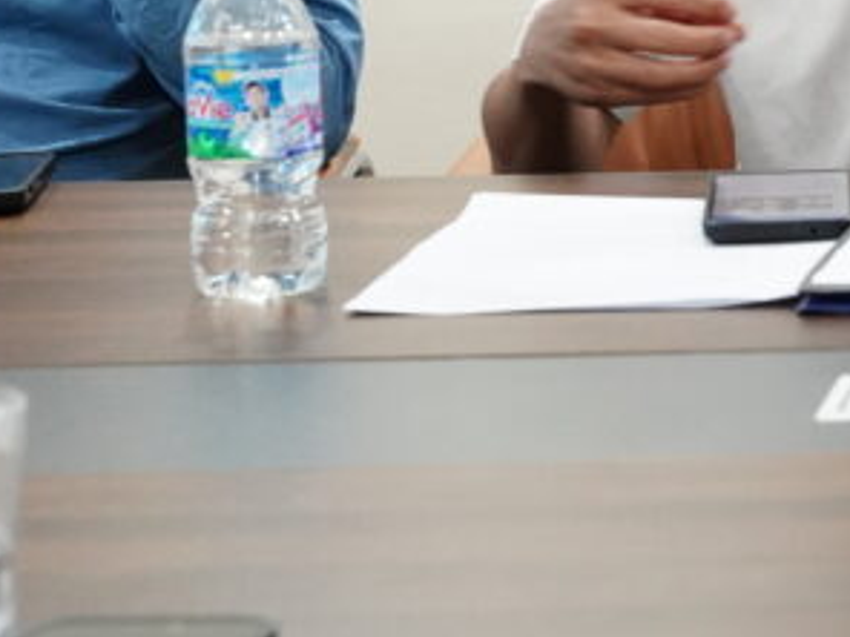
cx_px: 1200
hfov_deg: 11.7
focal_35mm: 163
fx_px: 4002
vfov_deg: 9.0
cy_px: -76
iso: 8000
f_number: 5.6
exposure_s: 1/100
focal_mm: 49
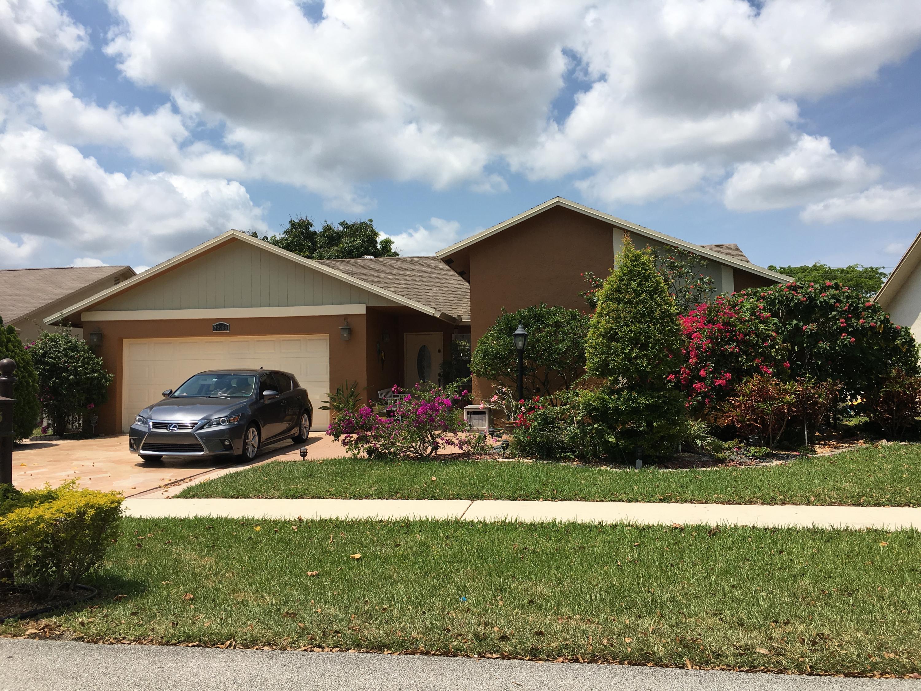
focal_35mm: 29
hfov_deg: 61.7
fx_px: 772
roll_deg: +1.4
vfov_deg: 48.2
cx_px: 460
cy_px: 346
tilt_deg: +1.9
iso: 25
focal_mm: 4.15
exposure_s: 1/2262
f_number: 2.2
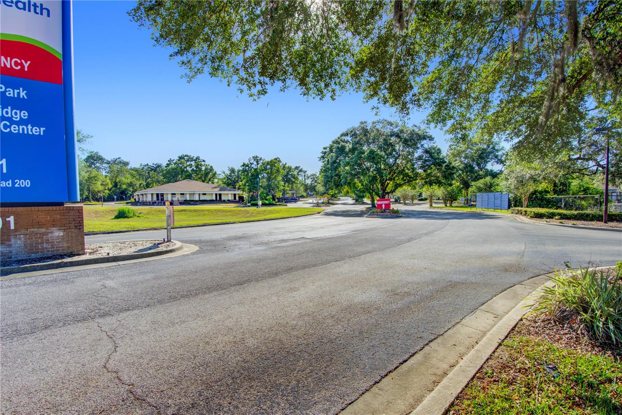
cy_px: 208
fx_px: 311
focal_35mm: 18
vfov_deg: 67.4
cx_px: 311
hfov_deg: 90.0
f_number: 8
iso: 100
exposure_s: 1/125
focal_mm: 12
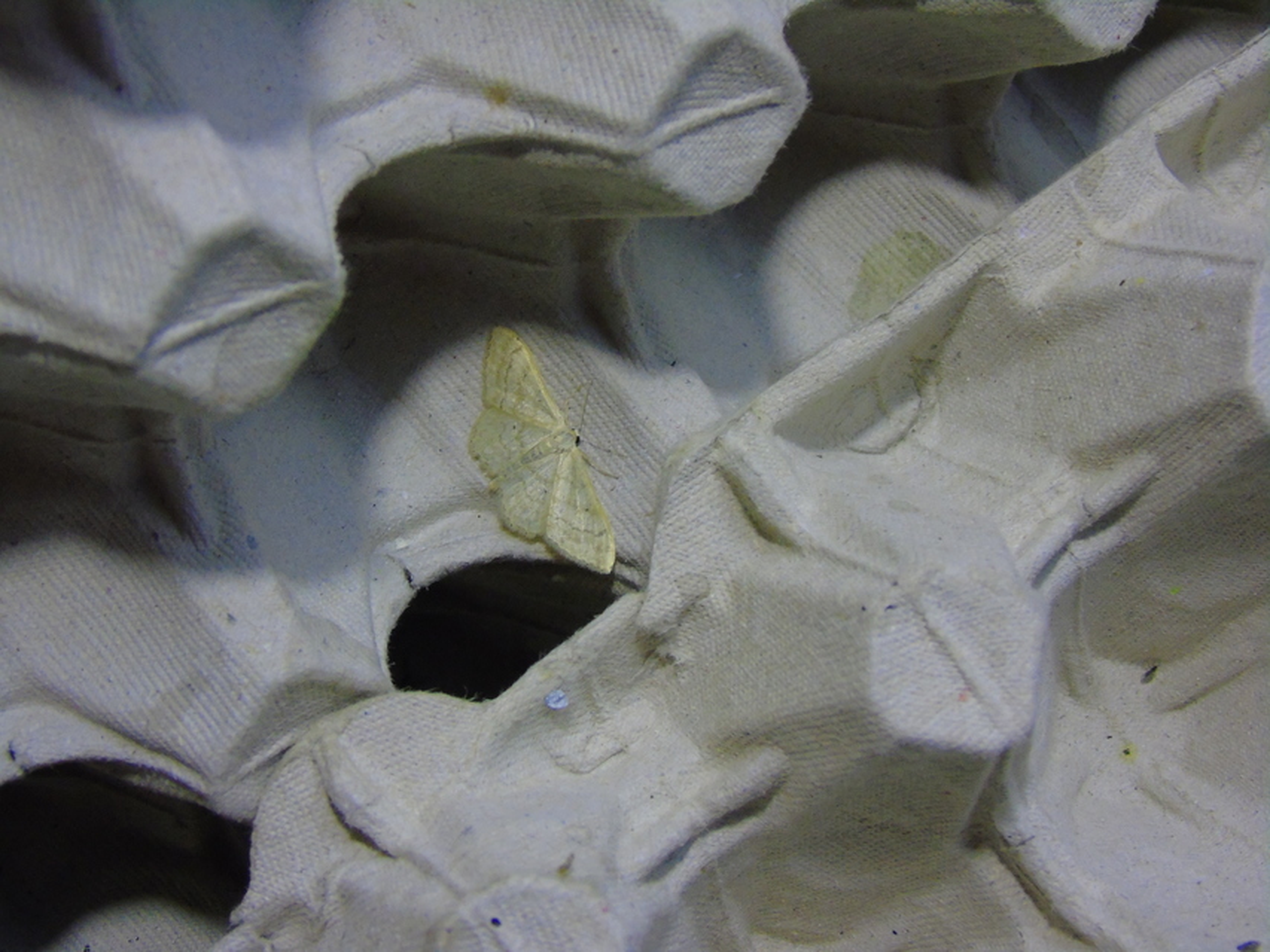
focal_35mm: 62
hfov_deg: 31.2
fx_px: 2275
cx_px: 635
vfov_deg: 23.7
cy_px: 476
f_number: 4.7
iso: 400
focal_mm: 11
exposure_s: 1/30
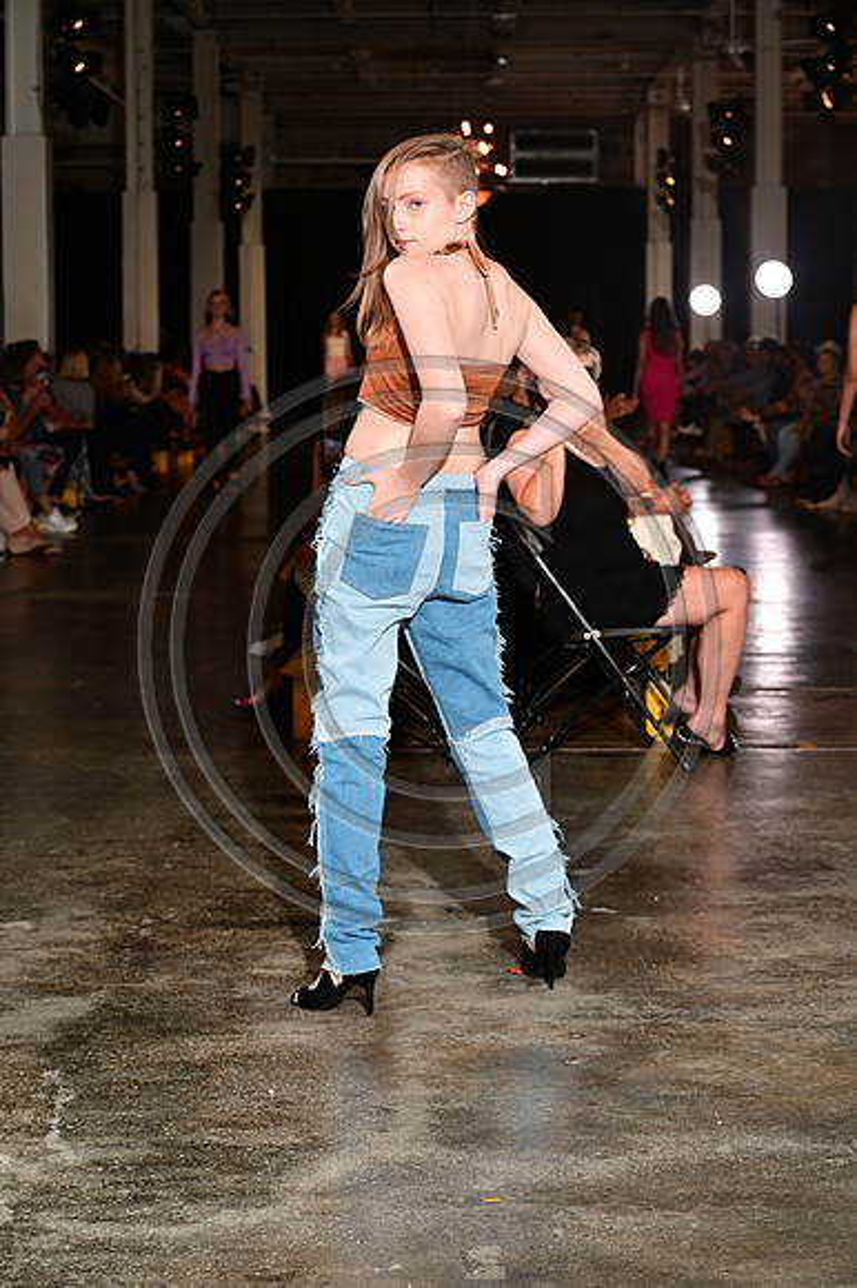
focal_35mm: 70
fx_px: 2502
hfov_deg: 19.4
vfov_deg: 28.9
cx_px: 428
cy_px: 644
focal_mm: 70
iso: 1000
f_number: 6.3
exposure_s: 1/125
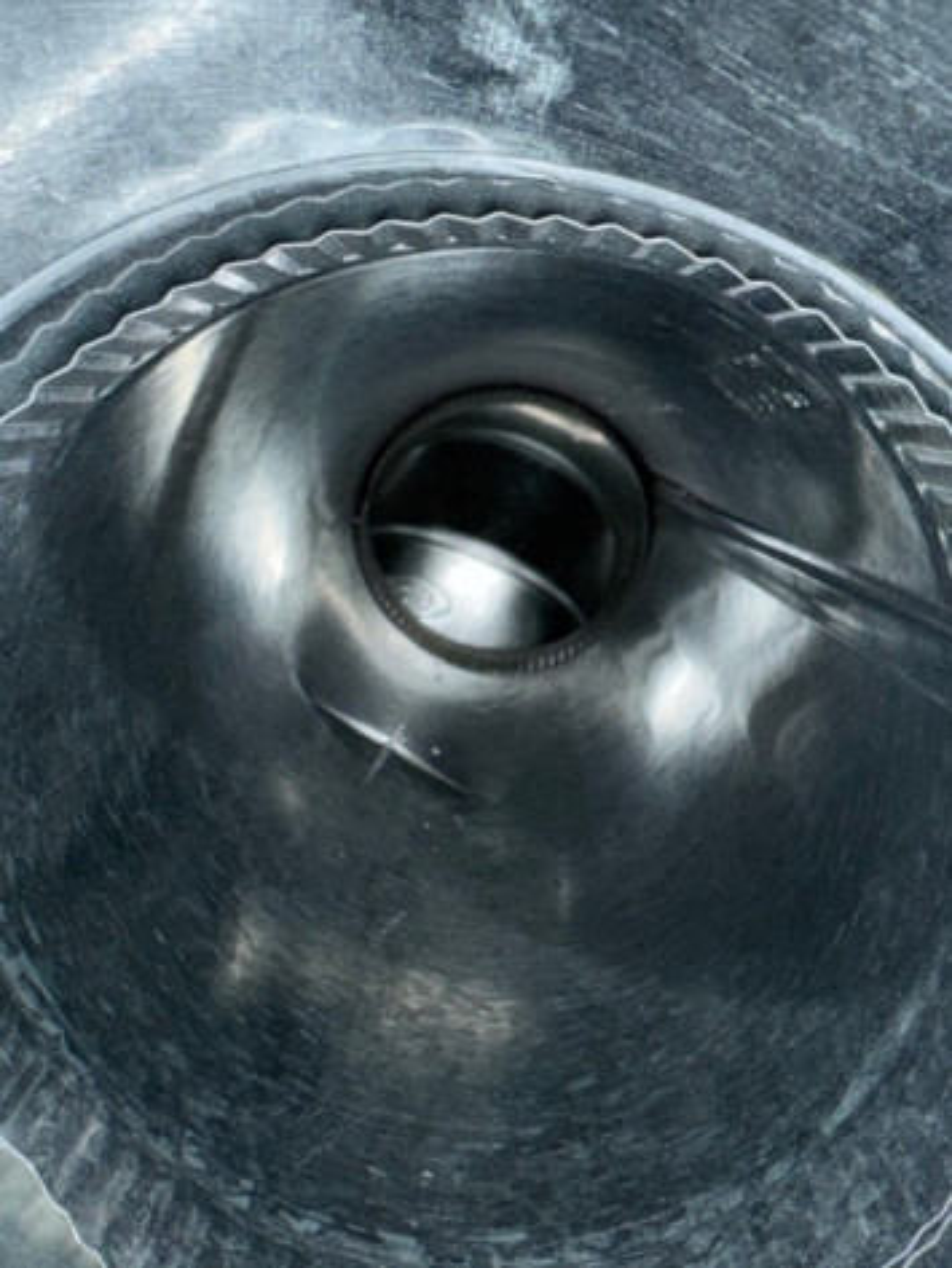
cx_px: 476
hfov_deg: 49.8
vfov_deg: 63.4
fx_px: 1026
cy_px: 634
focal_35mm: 28
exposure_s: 1/3546
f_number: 1.8
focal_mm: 4
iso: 20
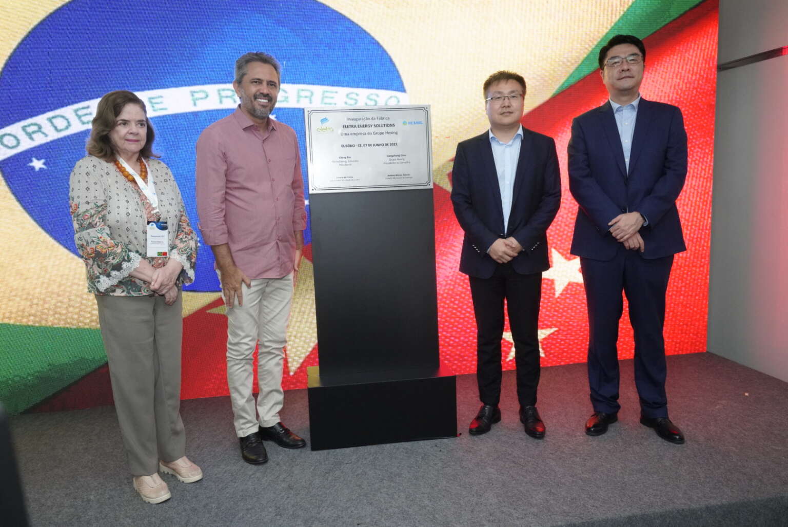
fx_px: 570
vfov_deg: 49.6
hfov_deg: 69.3
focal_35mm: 26
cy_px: 264
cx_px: 394
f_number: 6.7
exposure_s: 1/200
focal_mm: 26
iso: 8000
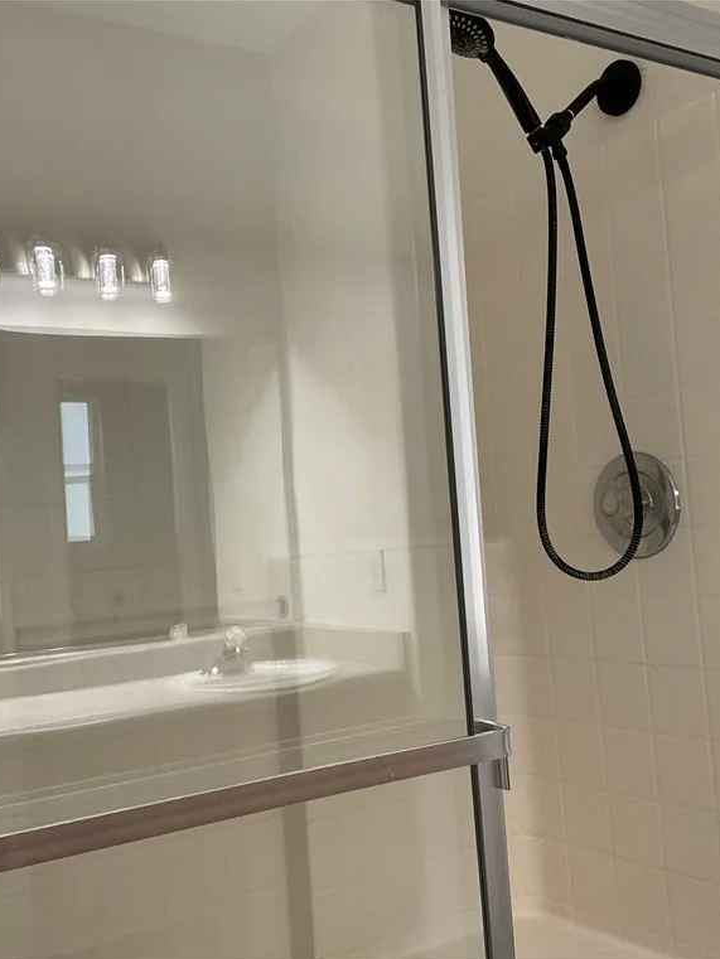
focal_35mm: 39
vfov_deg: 47.9
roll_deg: +3.2
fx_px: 1081
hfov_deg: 36.8
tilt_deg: +2.2
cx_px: 345
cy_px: 483
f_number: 1.8
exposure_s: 1/60
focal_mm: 3
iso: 80
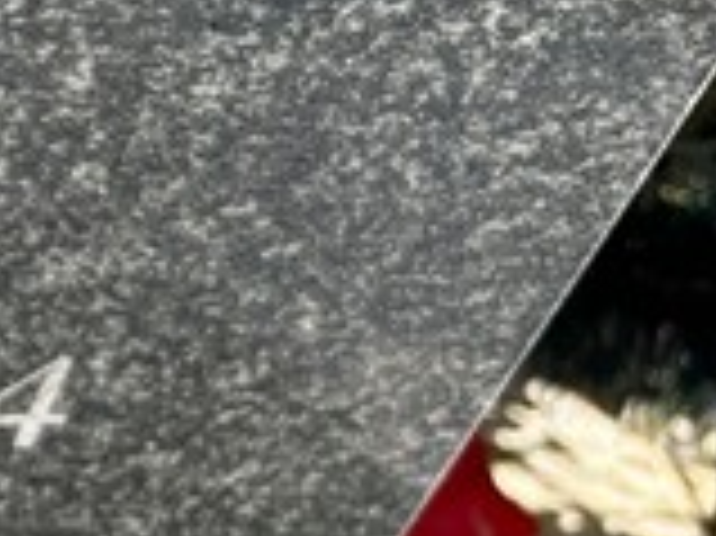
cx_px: -973
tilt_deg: -40.7
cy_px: -194
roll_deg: -3.8
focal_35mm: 131
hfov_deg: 12.2
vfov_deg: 11.0
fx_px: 2708
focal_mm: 5.96
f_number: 1.6
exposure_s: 1/597
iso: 50
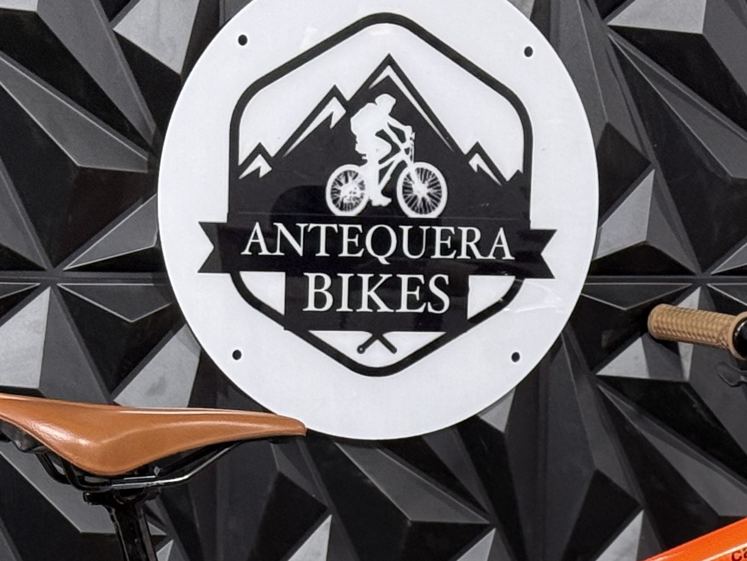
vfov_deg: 9.1
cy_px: 910
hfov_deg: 12.5
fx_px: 3410
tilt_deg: -13.4
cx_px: 407
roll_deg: -2.2
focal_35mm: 158
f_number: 1.78
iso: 125
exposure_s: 1/60
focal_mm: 6.76
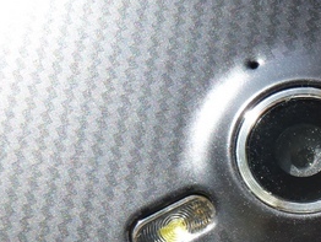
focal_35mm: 105
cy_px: 265
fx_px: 975
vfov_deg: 13.8
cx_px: 323
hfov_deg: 18.2
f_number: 3.8
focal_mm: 7.4
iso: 100
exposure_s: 1/320
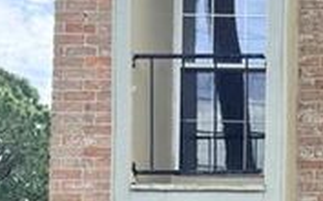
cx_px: 349
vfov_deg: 13.0
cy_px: 286
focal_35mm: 96
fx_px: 844
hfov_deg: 20.7
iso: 100
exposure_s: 1/1385
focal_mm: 6.76
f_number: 1.78
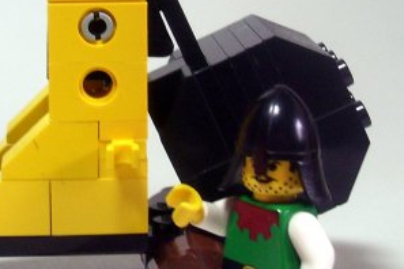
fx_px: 1055
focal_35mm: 94
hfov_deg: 21.5
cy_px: 72
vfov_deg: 14.5
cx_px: 95
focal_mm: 7
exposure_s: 1/30
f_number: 3
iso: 125
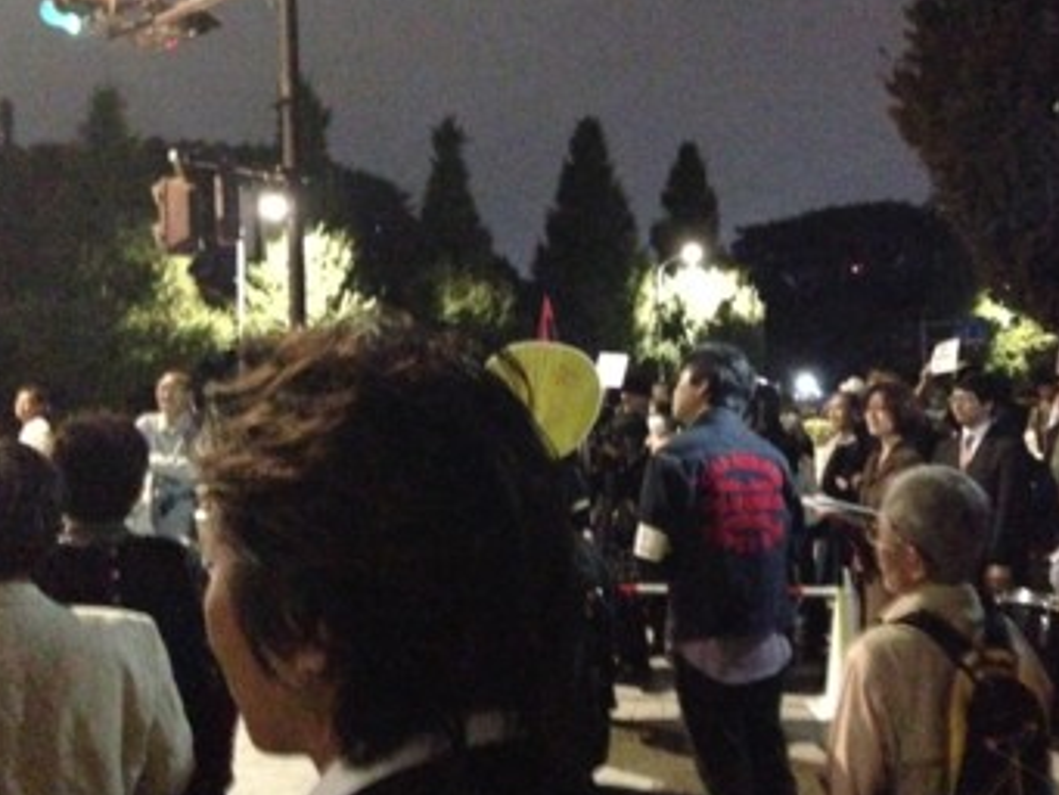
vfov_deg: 17.0
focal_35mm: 87
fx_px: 2663
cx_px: 627
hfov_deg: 22.5
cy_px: 314
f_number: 2.4
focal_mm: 4.12
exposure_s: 1/15
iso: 2500
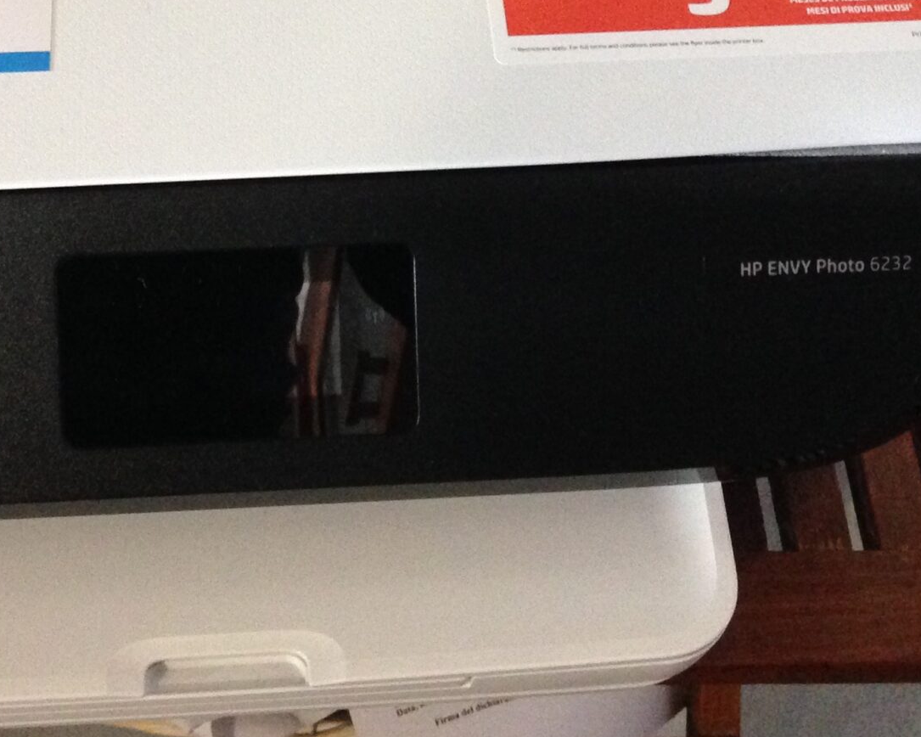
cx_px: 277
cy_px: 51
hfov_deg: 24.9
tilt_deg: -54.2
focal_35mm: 76
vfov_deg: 19.7
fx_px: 2072
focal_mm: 4.12
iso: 400
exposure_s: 1/15
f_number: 2.4
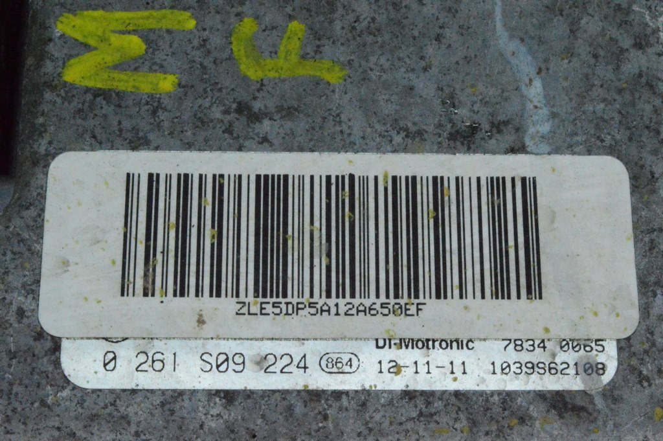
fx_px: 1518
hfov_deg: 24.6
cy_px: 220
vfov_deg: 16.5
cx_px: 332
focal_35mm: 82
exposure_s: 1/80
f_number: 36
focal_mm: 55
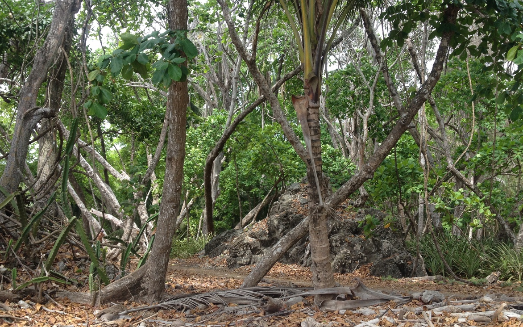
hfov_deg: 51.6
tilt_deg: +7.7
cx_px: 260
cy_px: 168
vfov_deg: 33.6
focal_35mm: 38
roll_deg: -1.7
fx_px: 542
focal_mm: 4.28
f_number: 2.4
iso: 50
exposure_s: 1/297
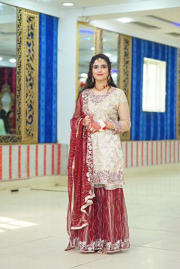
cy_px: 134
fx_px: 637
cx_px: 90
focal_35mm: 85
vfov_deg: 23.9
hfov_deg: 16.1
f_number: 2.8
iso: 640
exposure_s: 1/160
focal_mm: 85
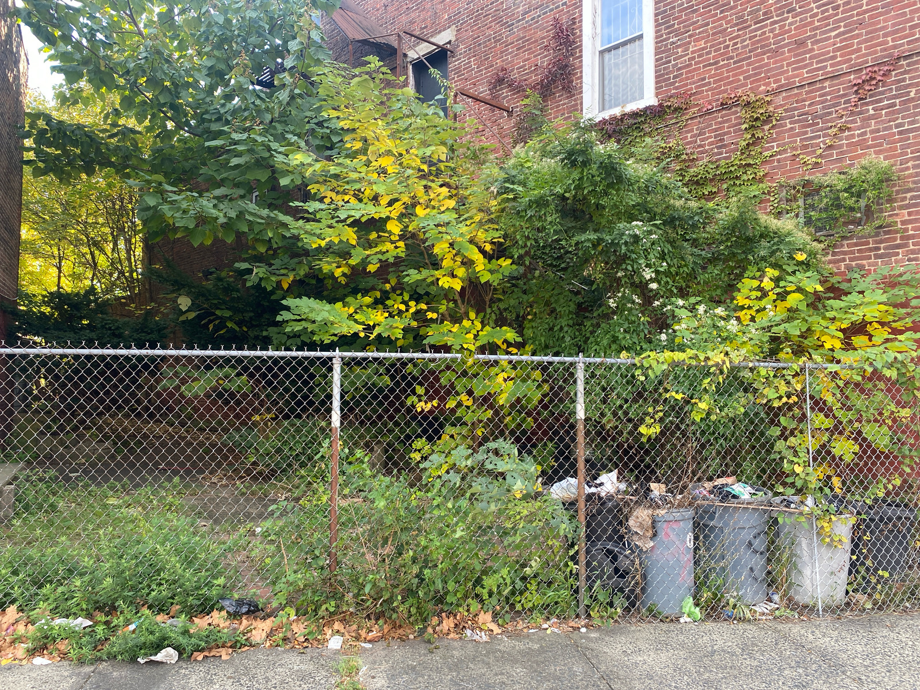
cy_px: 345
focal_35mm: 26
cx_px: 460
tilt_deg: +1.2
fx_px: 691
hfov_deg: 67.3
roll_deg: +0.0
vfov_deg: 53.1
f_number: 1.8
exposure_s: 1/122
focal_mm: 4.25
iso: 50
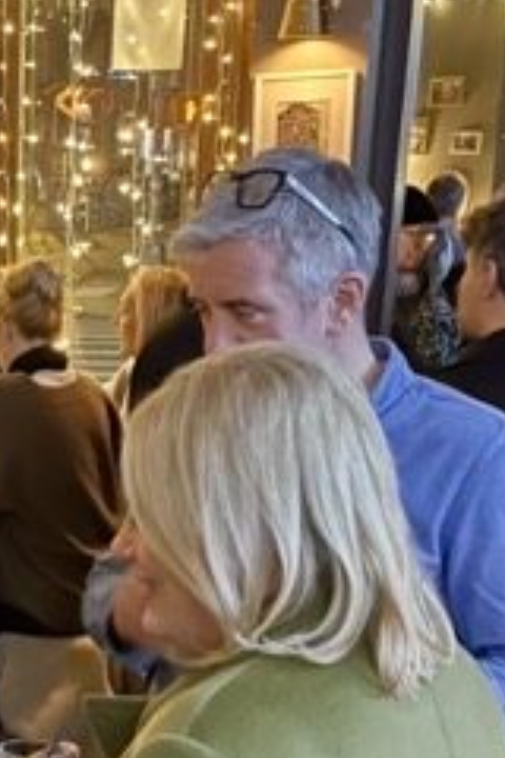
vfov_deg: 26.8
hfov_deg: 18.1
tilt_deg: -20.1
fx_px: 1515
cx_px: -88
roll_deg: +0.1
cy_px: 726
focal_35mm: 72
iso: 1000
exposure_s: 1/24
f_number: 1.6
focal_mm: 4.2
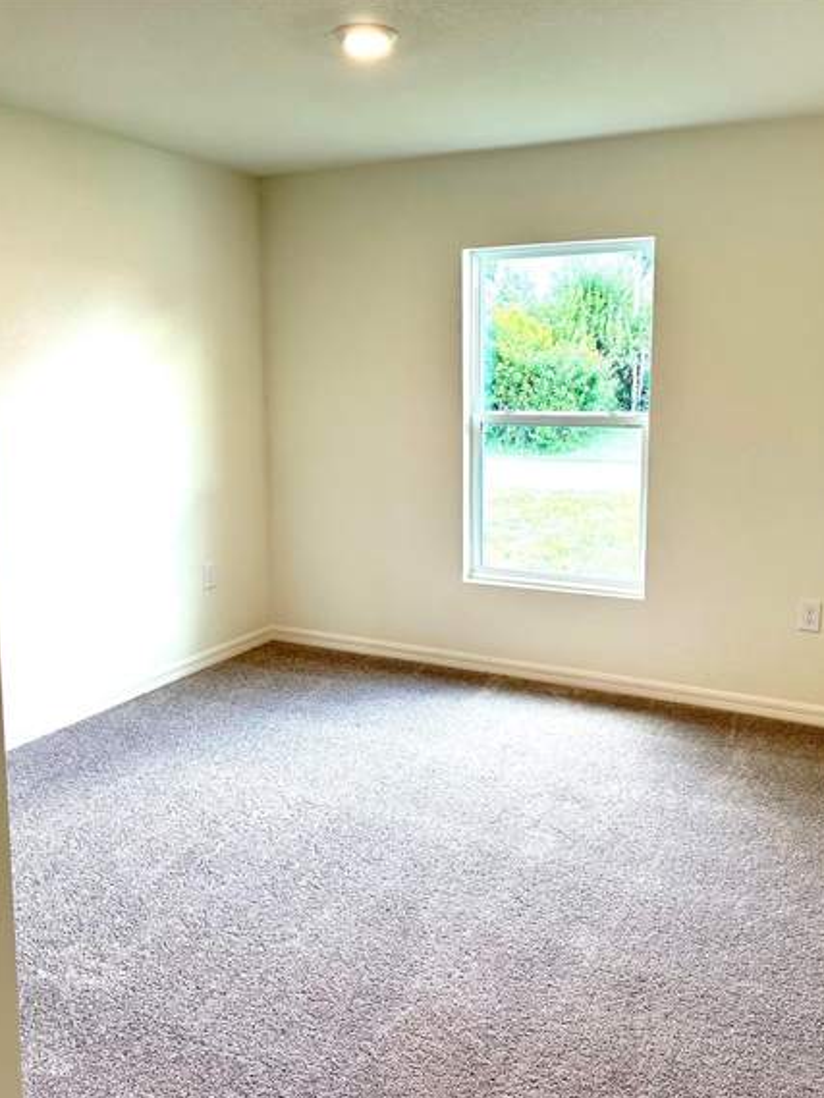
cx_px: 448
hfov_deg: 51.3
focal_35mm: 27
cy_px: 612
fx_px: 857
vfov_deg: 65.1
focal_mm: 6.86
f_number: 1.78
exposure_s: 1/120
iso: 125
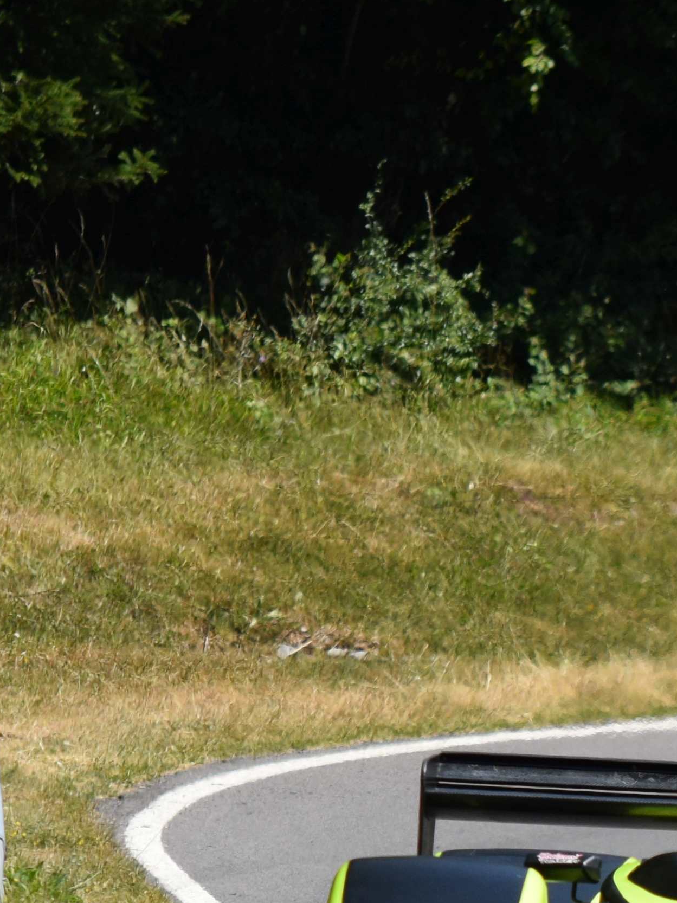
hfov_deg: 1.7
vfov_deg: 2.2
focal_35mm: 883
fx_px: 23032
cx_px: 771
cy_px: 891
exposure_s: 1/1600
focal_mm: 170
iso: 400
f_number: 7.1
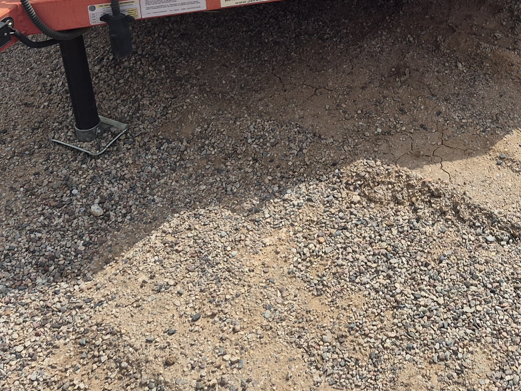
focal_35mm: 58
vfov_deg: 22.9
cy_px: -97
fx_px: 873
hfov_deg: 32.5
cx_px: 405
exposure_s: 1/7552
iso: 80
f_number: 1.8
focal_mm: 5.4
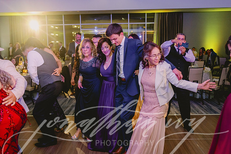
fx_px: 217
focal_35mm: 34
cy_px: 77
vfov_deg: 39.1
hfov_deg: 56.1
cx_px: 116
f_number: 2.8
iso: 2500
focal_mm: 28.5
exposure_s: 1/125
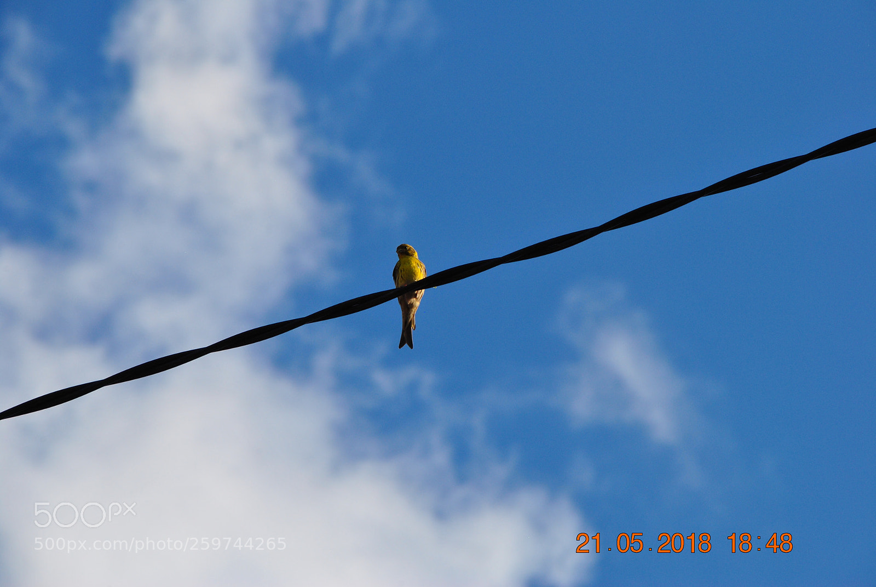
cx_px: 438
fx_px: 7309
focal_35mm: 300
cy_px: 294
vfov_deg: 4.6
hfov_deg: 6.9
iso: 200
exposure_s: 1/160
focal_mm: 200
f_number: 14
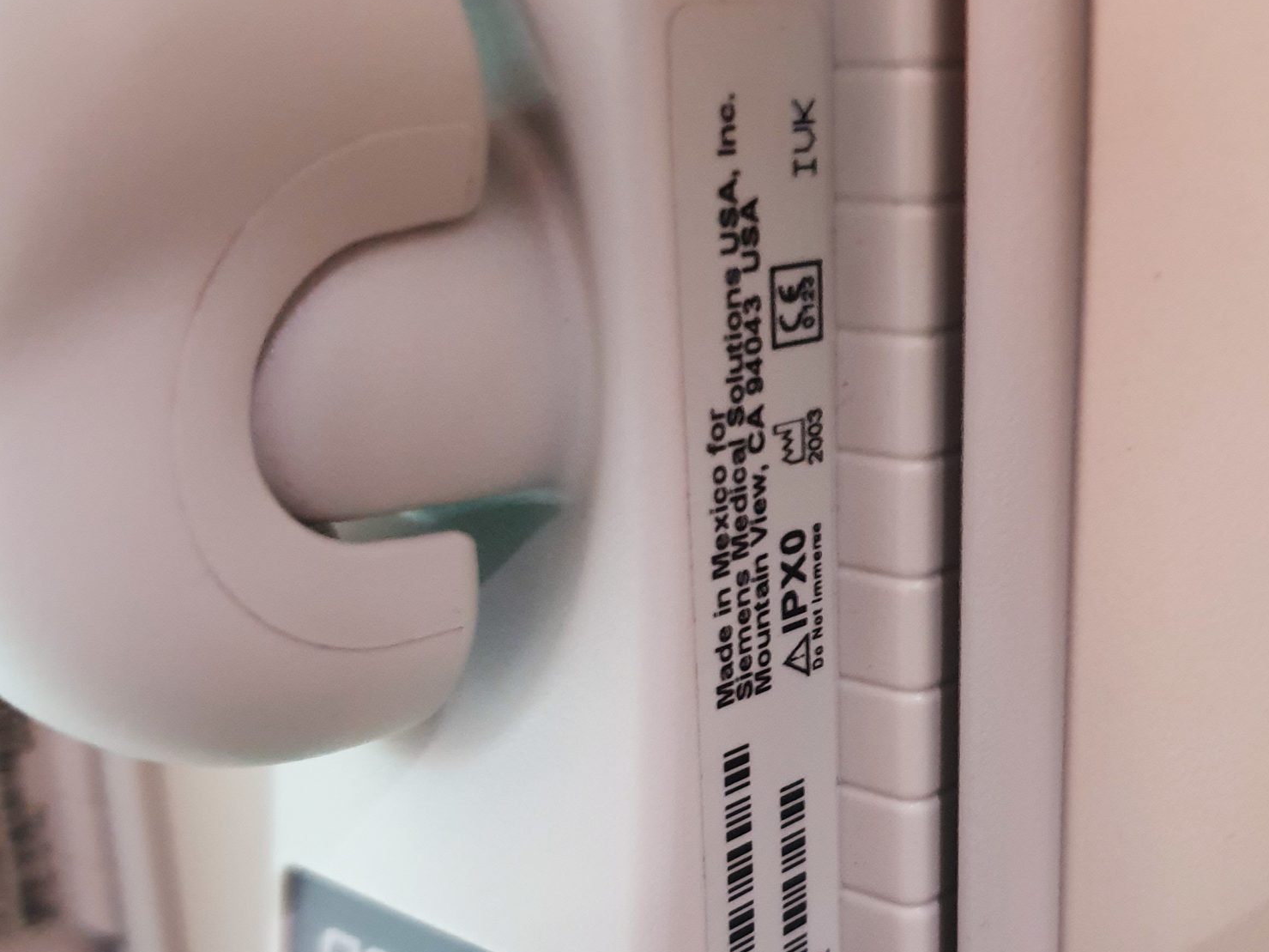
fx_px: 1650
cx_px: 822
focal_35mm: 45
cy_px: 635
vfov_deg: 31.9
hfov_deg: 41.7
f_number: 1.5
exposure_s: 1/13
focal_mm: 4.3
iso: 320
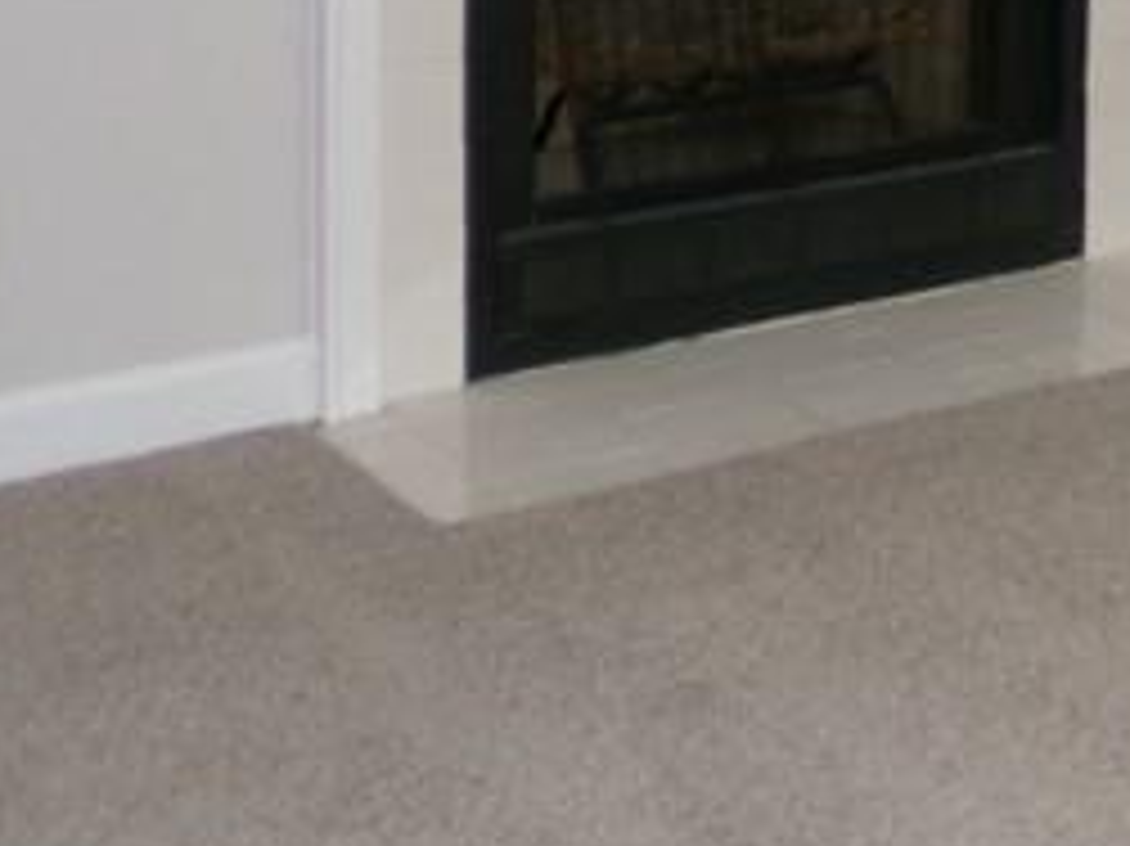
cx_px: 1468
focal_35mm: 98
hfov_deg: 18.6
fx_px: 3198
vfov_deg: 14.3
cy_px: -315
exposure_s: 1/34
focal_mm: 4.3
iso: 200
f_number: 3.7
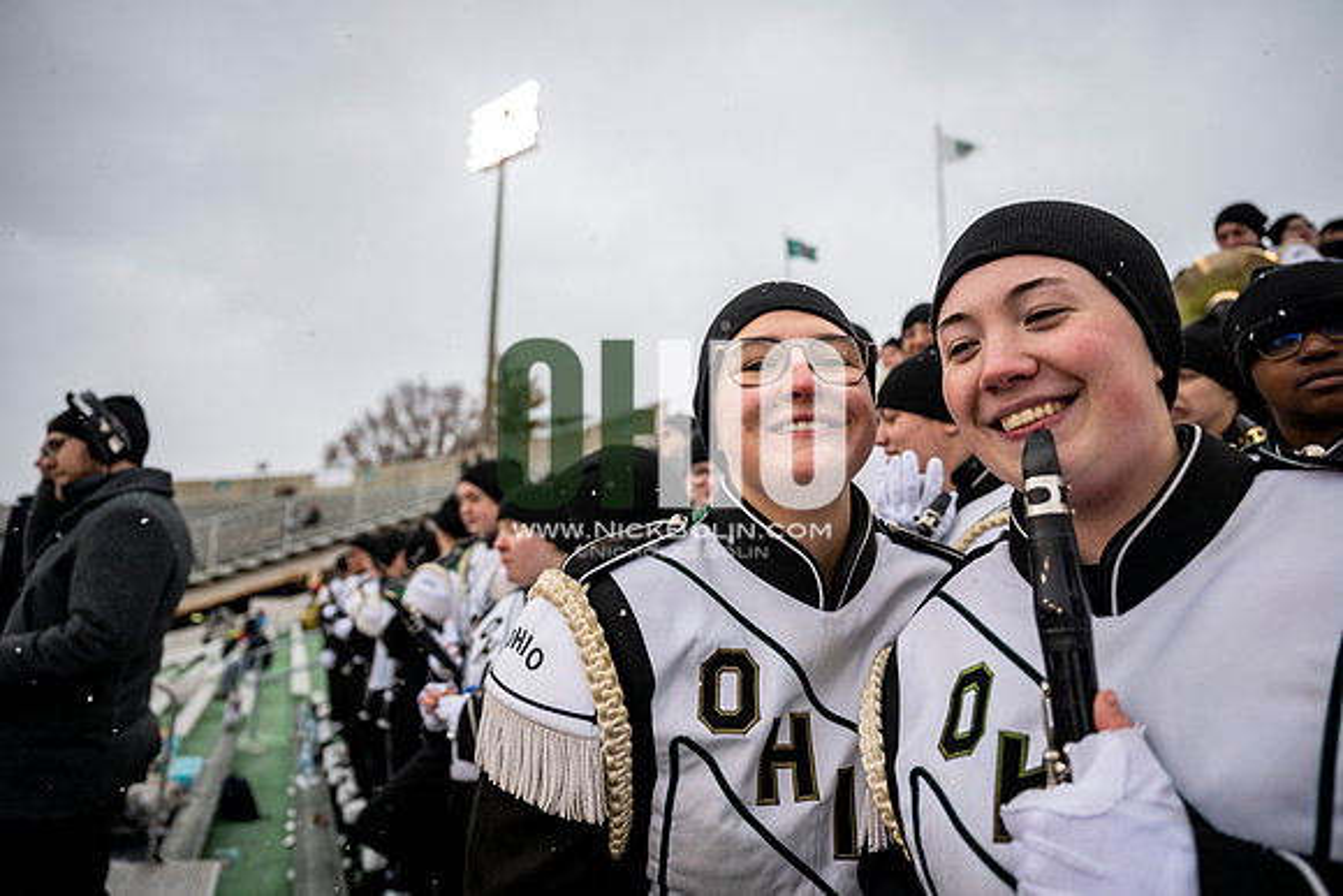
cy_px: 448
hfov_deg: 73.7
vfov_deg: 53.2
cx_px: 672
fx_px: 896
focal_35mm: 24
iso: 160
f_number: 2.8
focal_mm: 24
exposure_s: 1/500
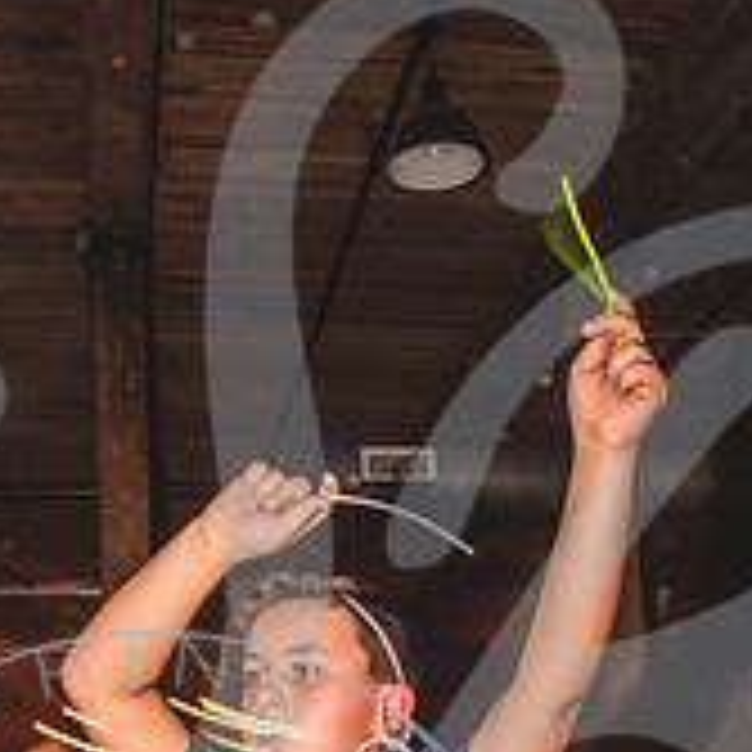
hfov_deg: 31.1
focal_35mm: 55
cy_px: 707
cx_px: 356
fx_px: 1352
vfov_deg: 29.5
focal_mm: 24
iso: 1000
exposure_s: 1/13
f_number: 11
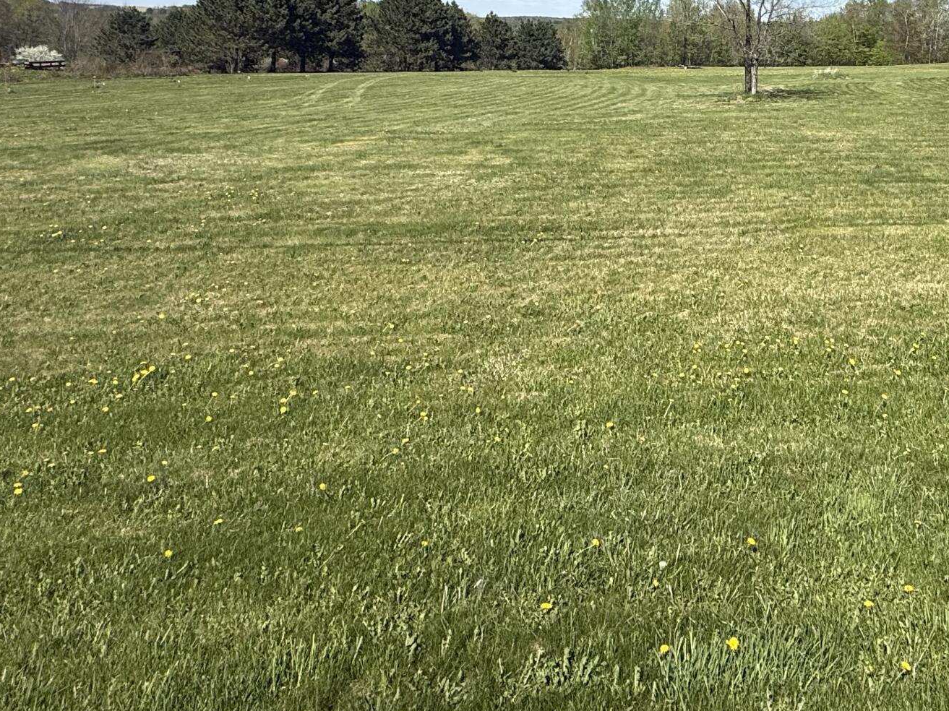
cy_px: 61
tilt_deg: -1.1
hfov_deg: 53.4
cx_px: 745
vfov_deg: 40.5
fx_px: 877
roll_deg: -1.5
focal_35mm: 32
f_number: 2.2
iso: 50
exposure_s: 1/2506
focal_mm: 2.22
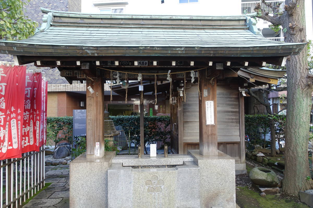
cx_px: 156
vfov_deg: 53.1
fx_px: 209
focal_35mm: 24
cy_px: 104
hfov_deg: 73.7
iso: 125
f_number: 3.2
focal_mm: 8.8
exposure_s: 1/80
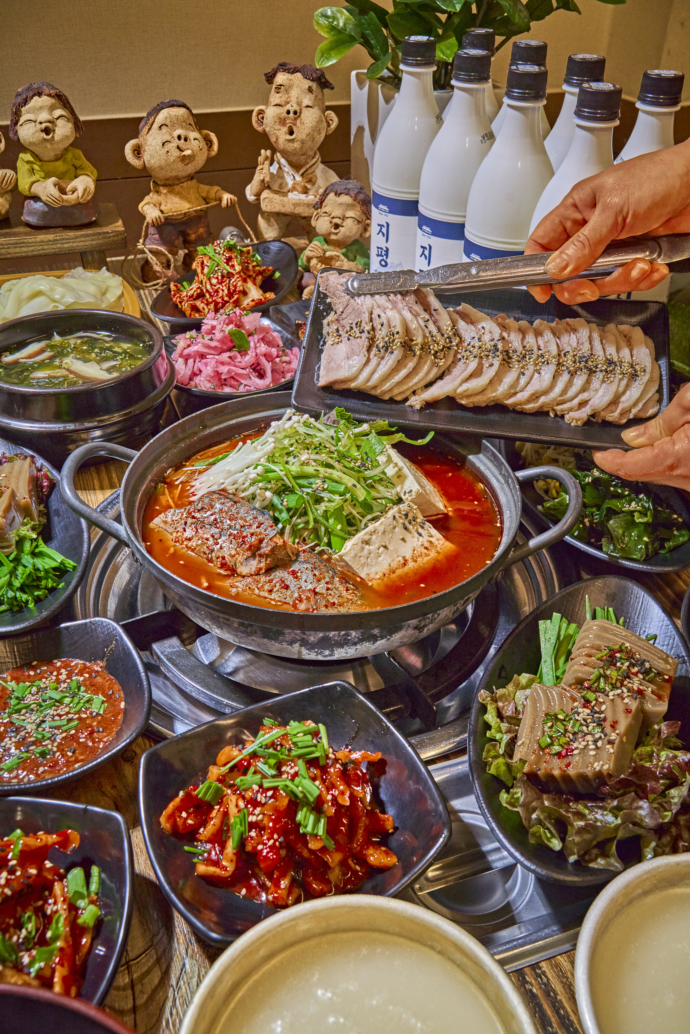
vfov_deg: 61.9
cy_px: 517
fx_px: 862
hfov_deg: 43.6
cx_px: 345
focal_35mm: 30
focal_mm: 30
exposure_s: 1/100
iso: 400
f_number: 9
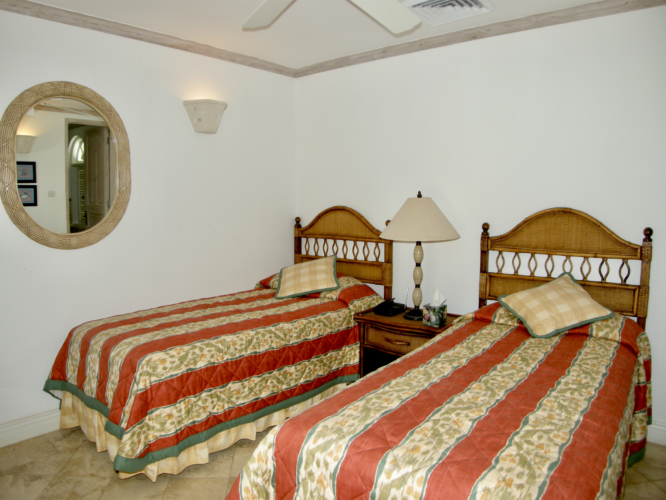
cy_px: 250
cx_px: 333
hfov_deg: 52.6
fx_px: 673
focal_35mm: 35
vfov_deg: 40.7
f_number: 3
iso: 64
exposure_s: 1/62.5
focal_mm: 7.5
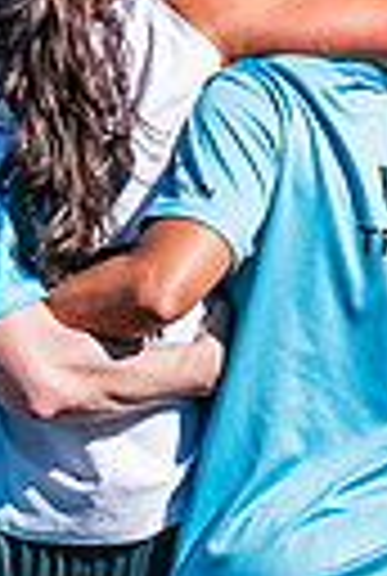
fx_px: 56756
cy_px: 346
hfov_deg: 0.4
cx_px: 368
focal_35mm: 3539
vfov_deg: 0.6
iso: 640
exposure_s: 1/1250
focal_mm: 420
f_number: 9
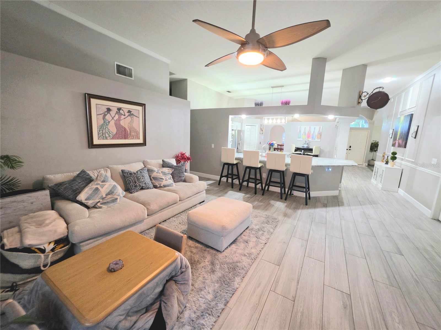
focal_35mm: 13
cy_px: 165
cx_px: 220
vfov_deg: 89.9
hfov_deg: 106.2
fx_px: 166
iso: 400
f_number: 1.9
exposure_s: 1/60.2
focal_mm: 2.2
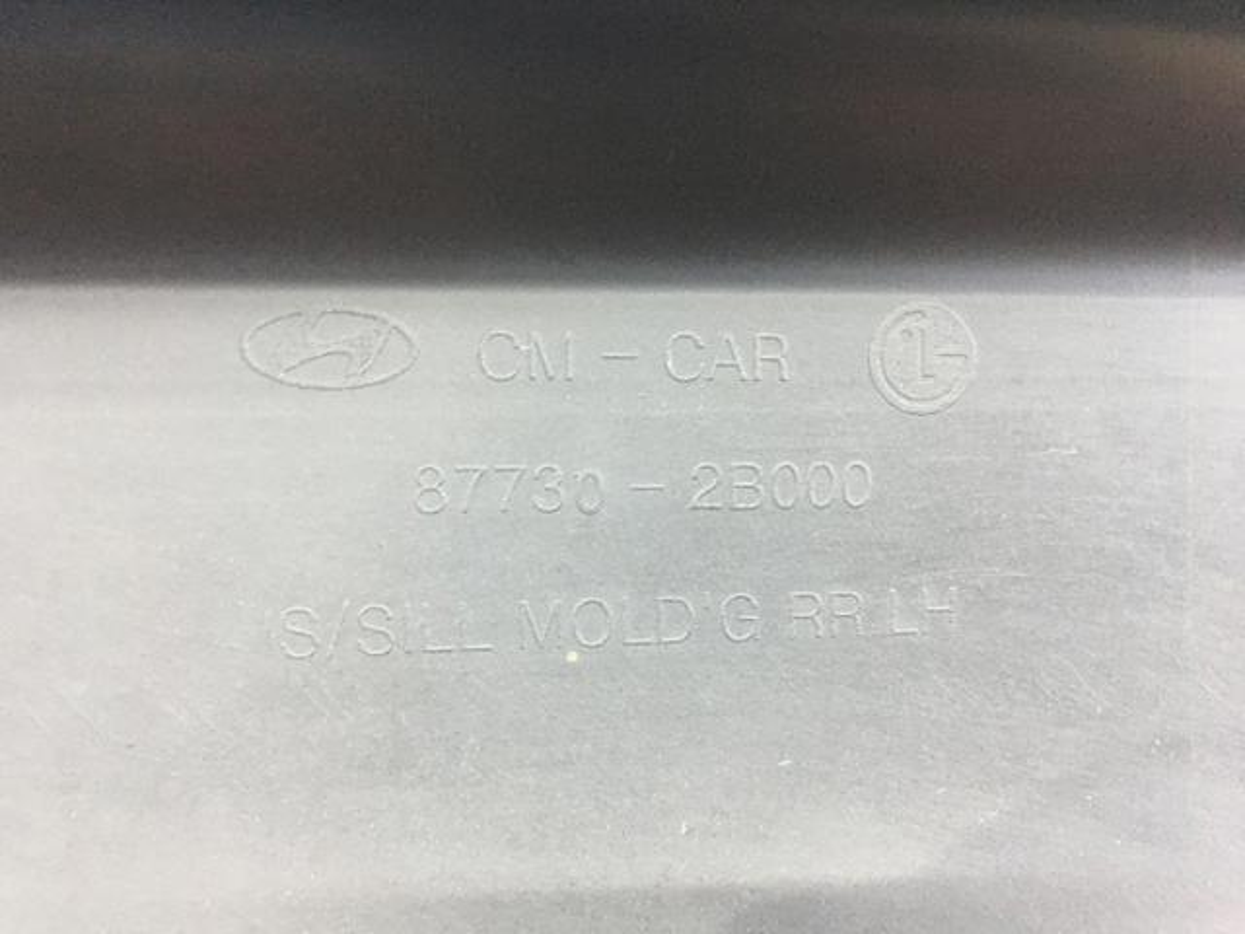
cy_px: 467
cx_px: 622
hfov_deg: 61.7
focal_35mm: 29
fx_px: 1043
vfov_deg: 48.2
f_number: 2.2
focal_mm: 4.15
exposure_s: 1/17
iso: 200
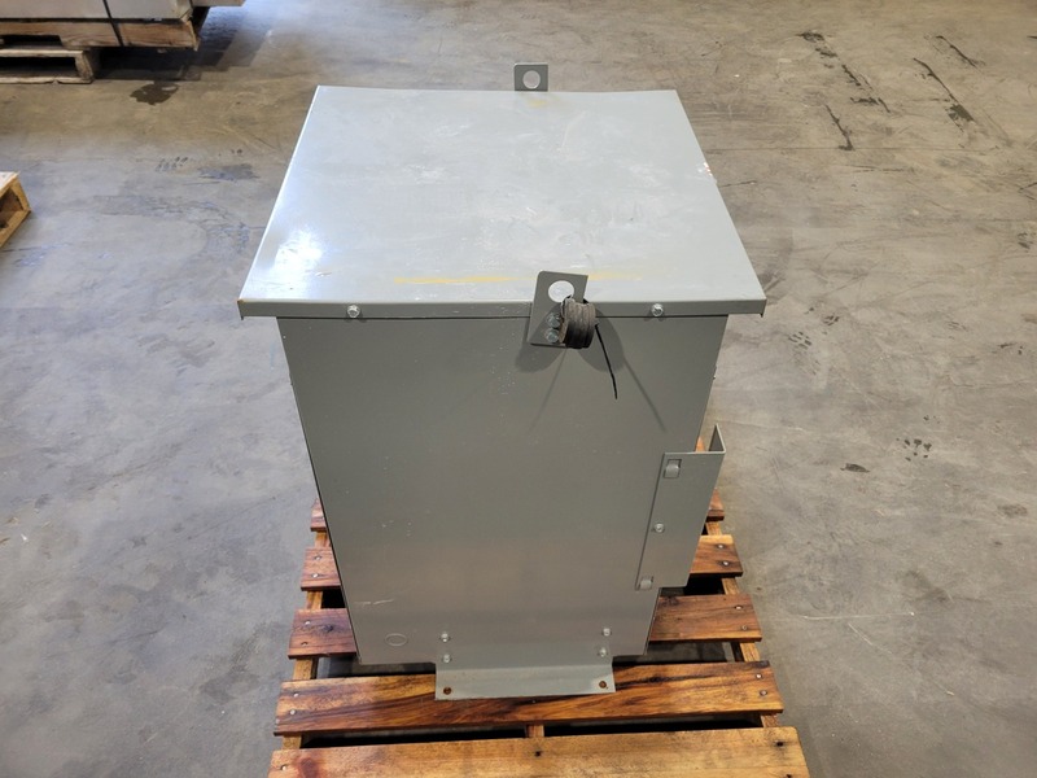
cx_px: 518
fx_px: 779
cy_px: 389
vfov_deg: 53.1
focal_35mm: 26
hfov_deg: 67.3
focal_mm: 5.4
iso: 200
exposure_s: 1/60
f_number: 1.8
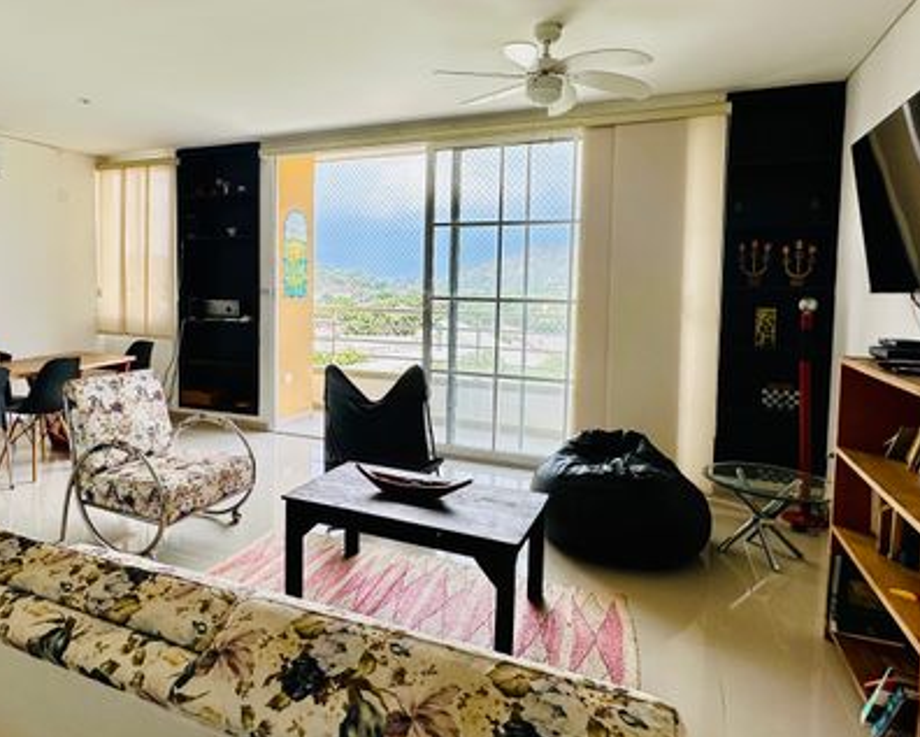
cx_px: 375
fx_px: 626
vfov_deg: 60.7
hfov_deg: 71.9
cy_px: 319
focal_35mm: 23
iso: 40
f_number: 2.2
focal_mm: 2.22
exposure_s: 1/433
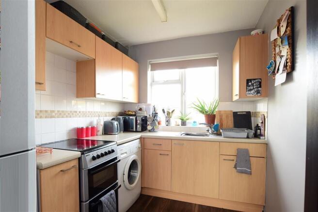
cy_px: 106
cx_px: 159
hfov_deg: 100.4
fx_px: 132
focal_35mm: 15
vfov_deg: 77.3
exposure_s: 1/10
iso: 400
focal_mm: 10
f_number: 8
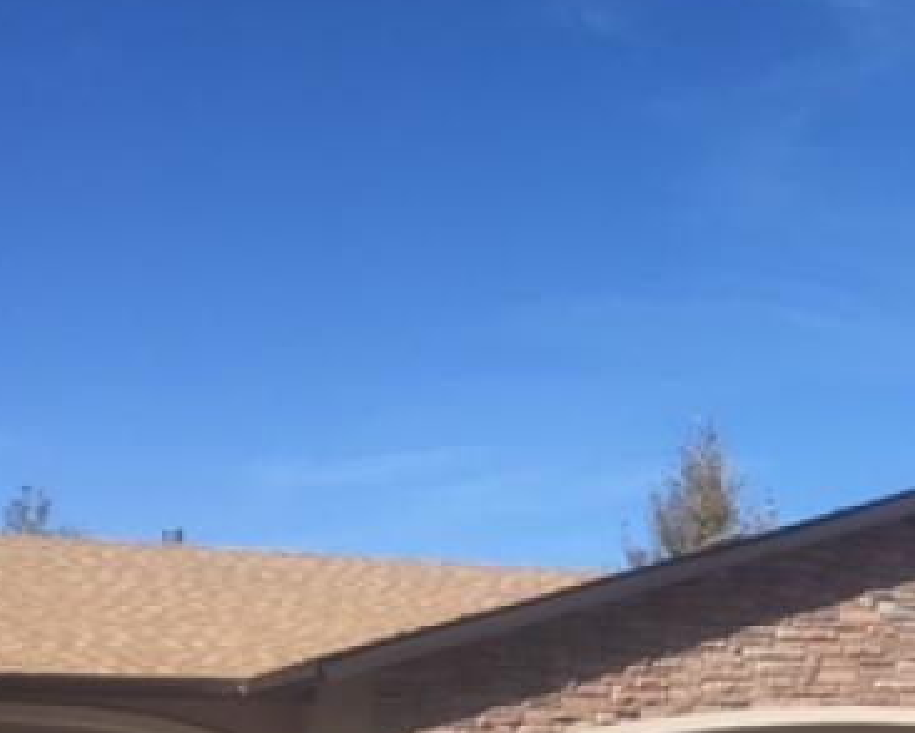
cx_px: 980
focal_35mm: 79
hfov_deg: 22.9
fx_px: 2140
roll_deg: +0.1
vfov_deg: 19.1
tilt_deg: +4.8
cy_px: 646
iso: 25
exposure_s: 1/1972
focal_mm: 4.15
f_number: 2.2
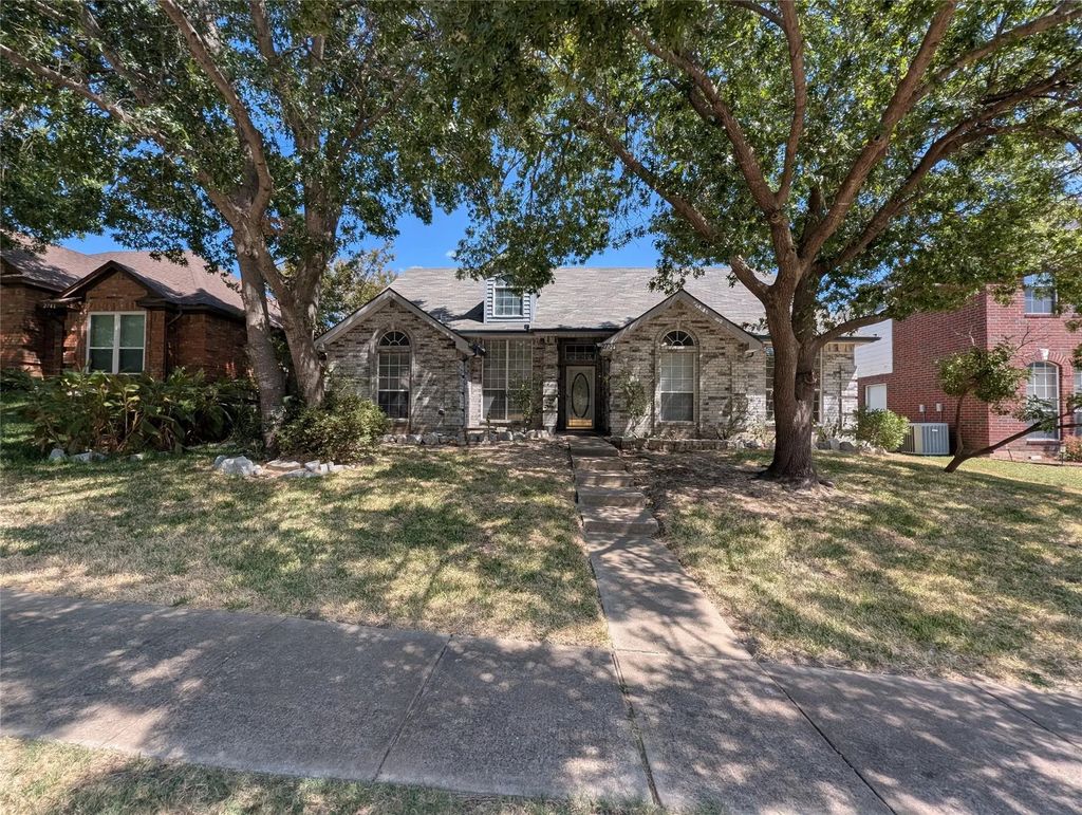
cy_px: 408
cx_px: 541
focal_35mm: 13
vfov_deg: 90.1
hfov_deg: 106.1
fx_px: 407
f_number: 2.2
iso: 46
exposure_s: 1/812
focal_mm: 1.95
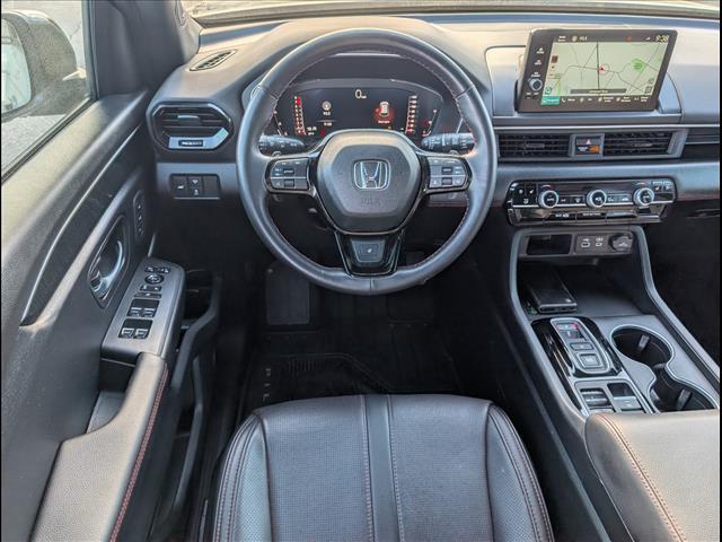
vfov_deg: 56.8
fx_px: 501
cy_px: 271
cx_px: 361
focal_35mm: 24
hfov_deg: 71.6
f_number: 1.68
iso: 19
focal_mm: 6.9
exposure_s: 1/357
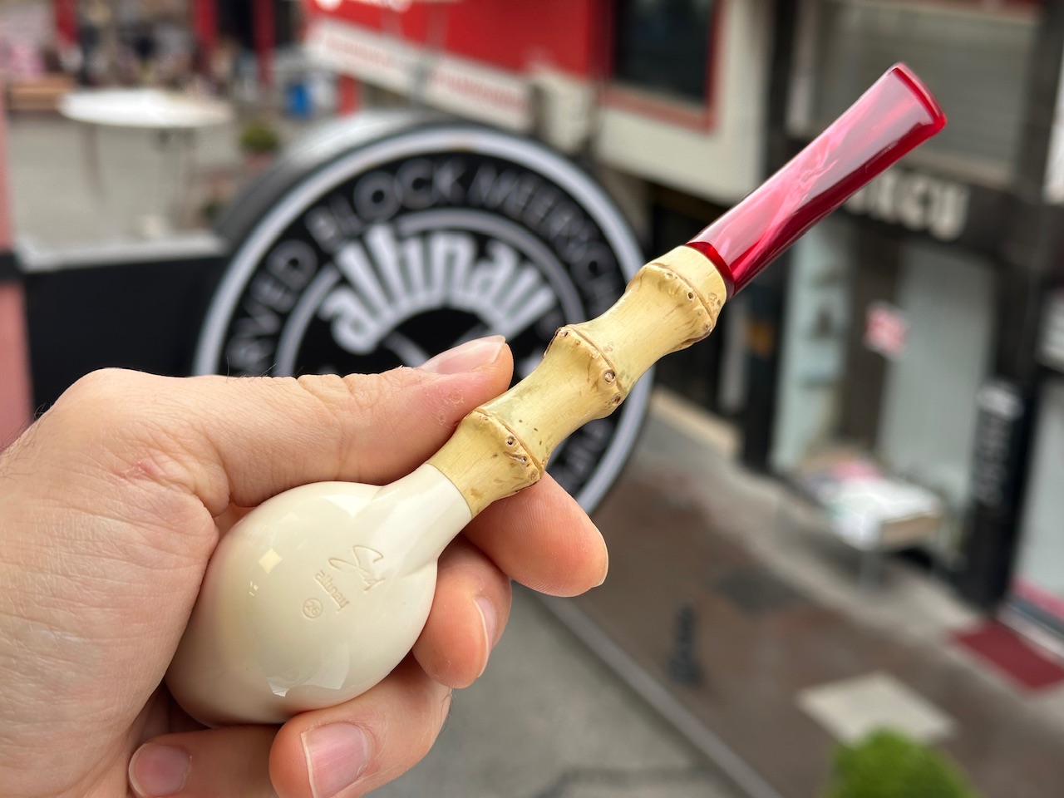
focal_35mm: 48
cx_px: 532
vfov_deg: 30.3
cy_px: 399
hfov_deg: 39.7
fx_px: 1475
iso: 50
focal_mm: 6.86
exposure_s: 1/217
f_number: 1.78
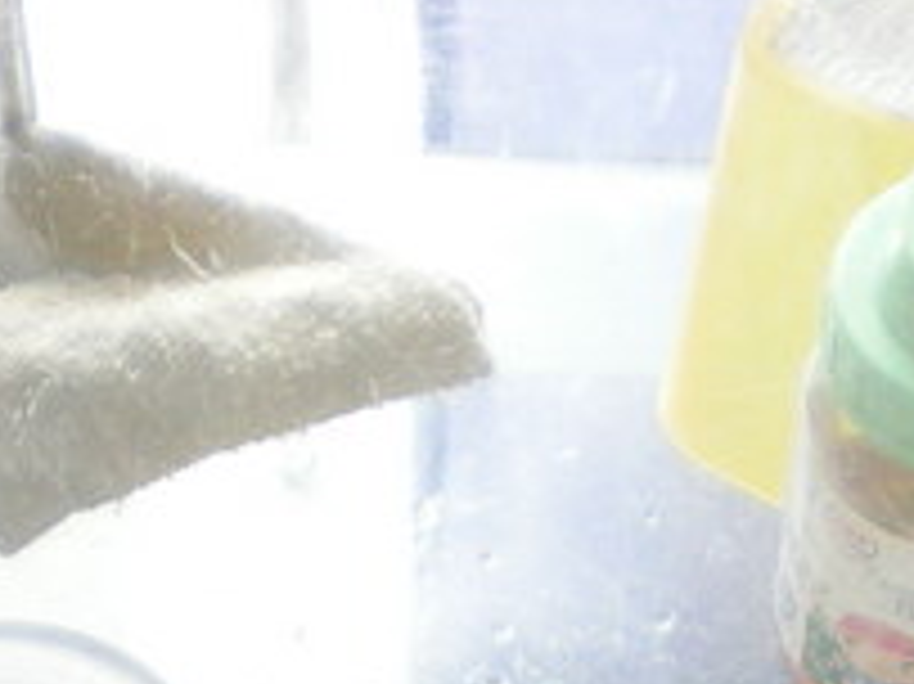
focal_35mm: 150
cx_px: 419
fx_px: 3958
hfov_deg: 13.2
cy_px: 1328
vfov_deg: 9.3
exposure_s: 1/25.1
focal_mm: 6.3
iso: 200
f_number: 3.1
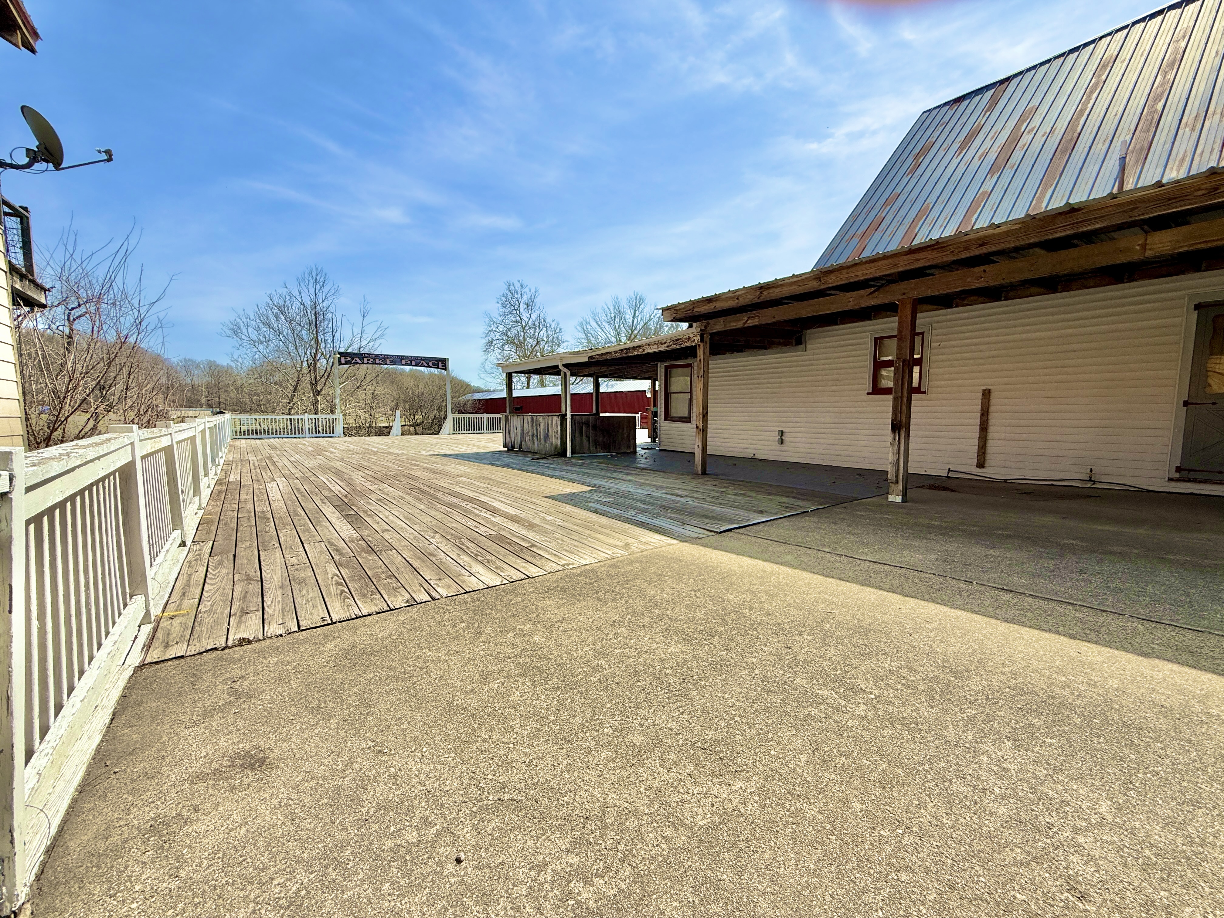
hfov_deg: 102.1
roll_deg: -0.4
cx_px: 612
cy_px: 459
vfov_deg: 85.7
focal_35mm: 14
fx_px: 495
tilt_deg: -5.4
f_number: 2.2
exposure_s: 1/2410
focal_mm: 2.22
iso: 50
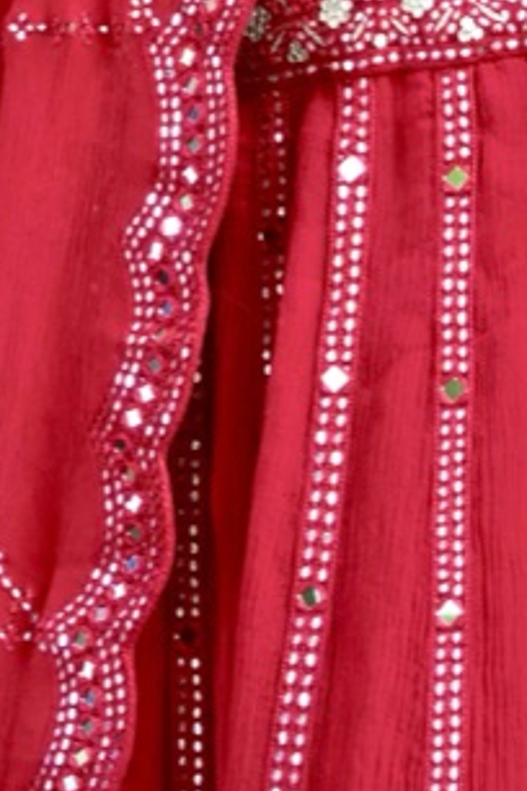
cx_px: -59
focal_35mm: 301
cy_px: -646
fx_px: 6600
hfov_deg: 4.6
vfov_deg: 6.7
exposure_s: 1/60
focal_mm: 57.5
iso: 2000
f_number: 3.2
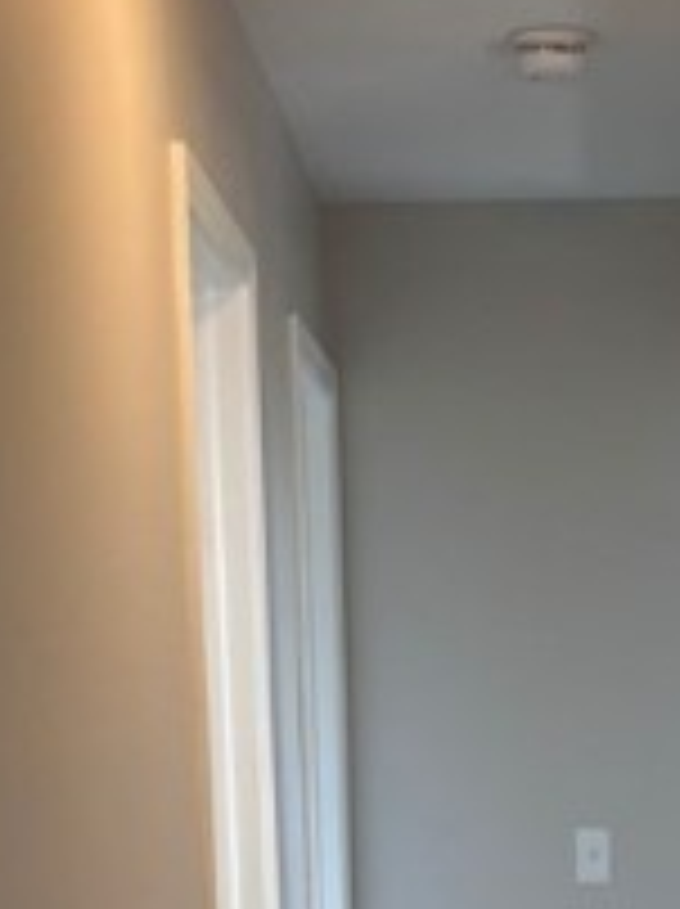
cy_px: 1305
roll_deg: +0.6
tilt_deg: -12.4
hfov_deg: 14.9
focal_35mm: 99
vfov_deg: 18.0
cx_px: 491
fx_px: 2599
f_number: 1.6
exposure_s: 1/120
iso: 125
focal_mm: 5.96
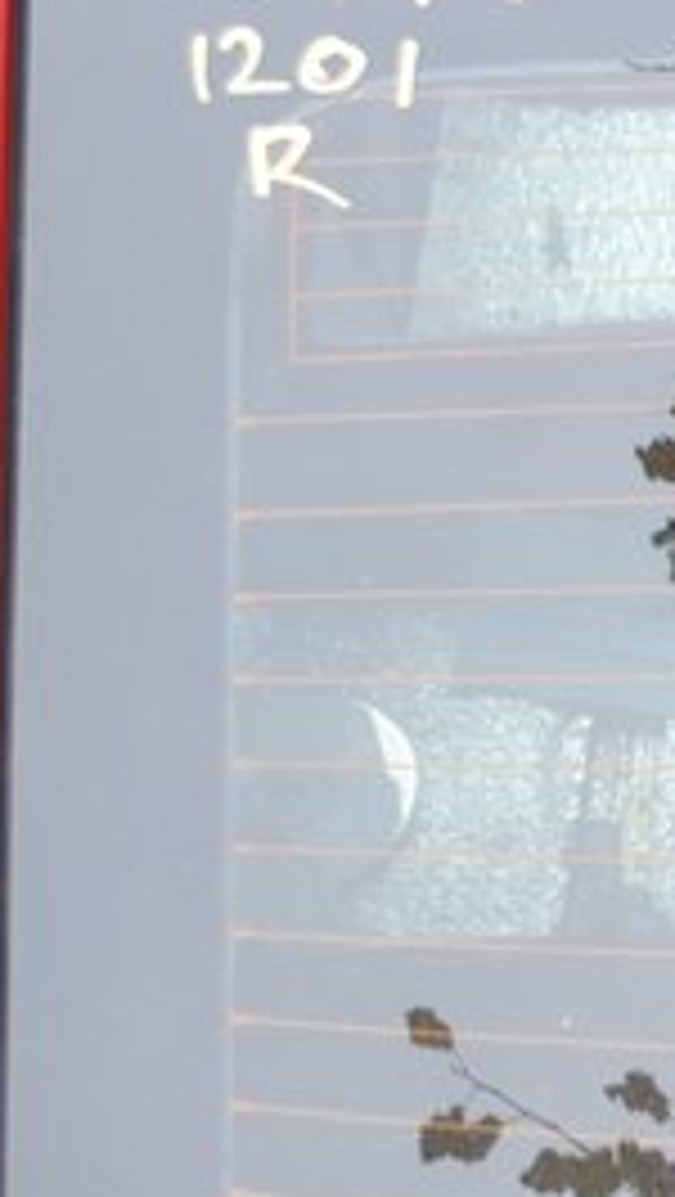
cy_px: 817
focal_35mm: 157
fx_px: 4986
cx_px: 1926
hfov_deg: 7.0
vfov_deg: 13.7
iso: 360
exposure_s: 1/125
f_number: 4.2
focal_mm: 26
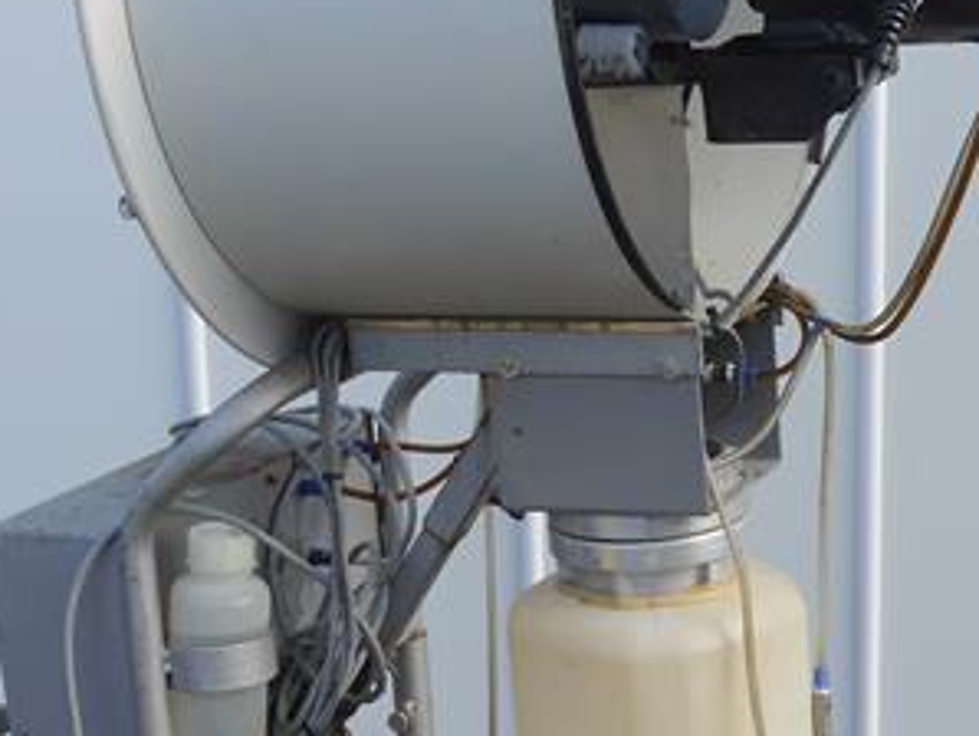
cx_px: 792
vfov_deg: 15.3
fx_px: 2717
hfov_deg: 20.2
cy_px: 637
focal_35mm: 96
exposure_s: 1/200
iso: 160
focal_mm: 14
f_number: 5.6
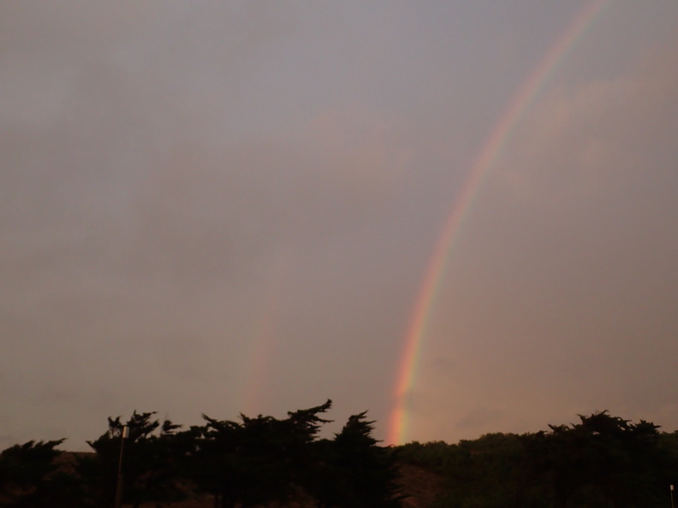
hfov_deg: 43.9
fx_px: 842
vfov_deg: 33.6
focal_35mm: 43
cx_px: 339
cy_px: 254
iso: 320
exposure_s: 1/500
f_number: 2.9
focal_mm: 7.86
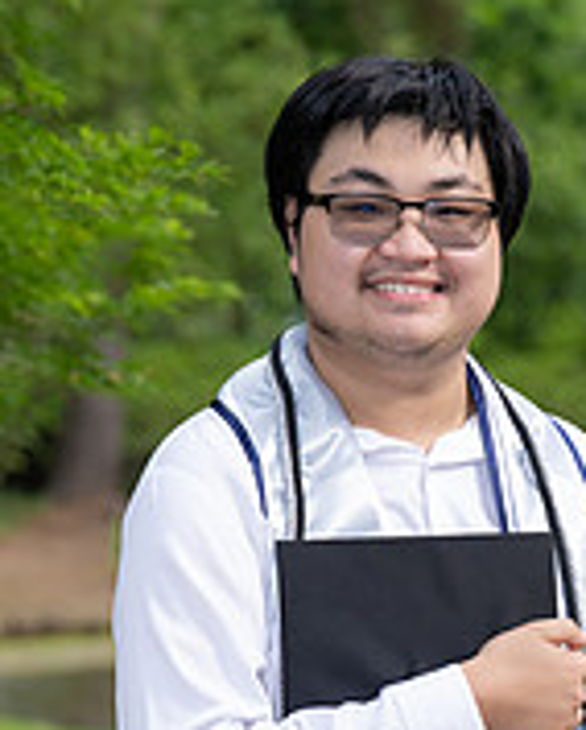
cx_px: 355
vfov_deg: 7.0
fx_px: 5930
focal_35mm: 274
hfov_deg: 5.7
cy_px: 656
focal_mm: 115
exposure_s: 1/200
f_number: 5.6
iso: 200
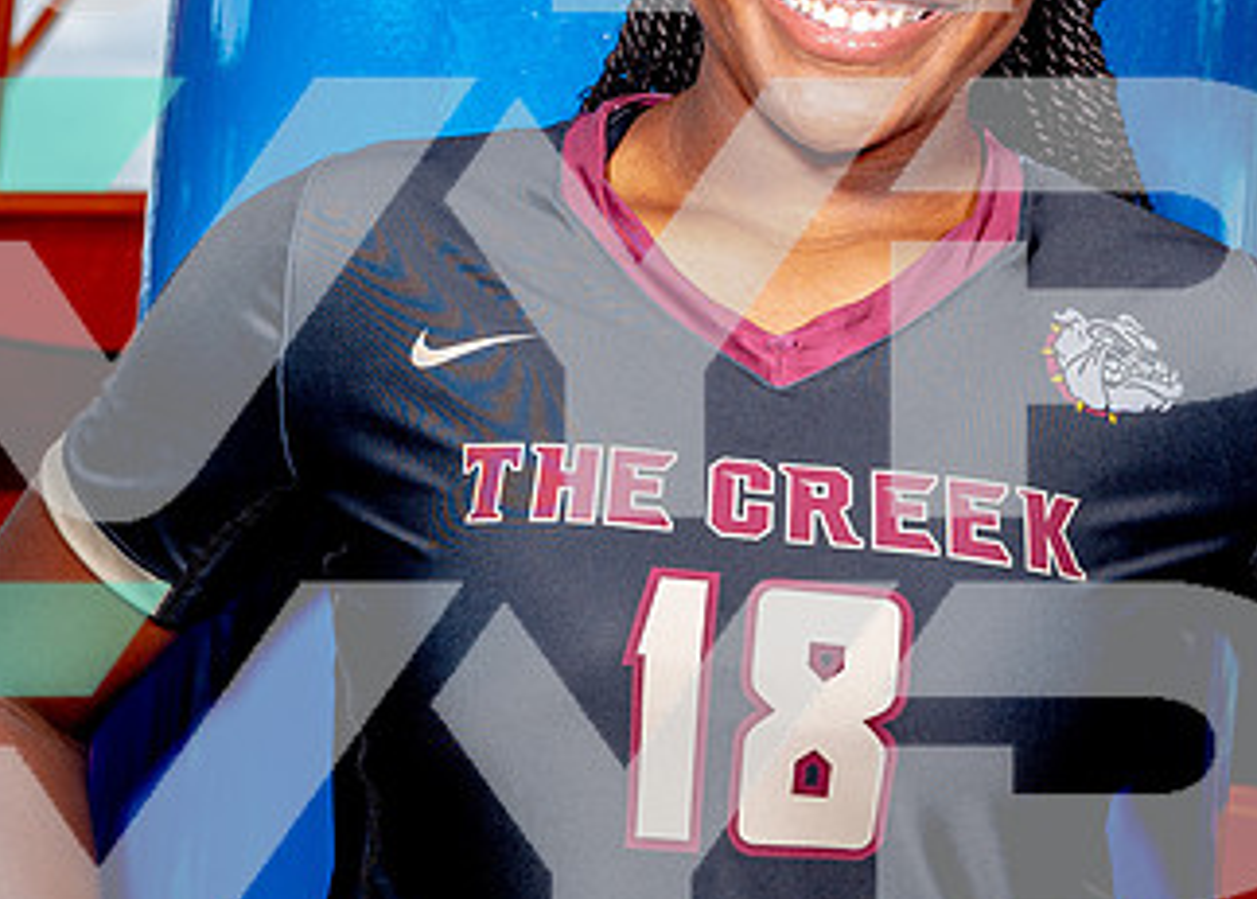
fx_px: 3286
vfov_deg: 15.5
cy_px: 300
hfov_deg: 21.5
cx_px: 888
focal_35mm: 92
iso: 100
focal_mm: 49
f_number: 8
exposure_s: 1/125
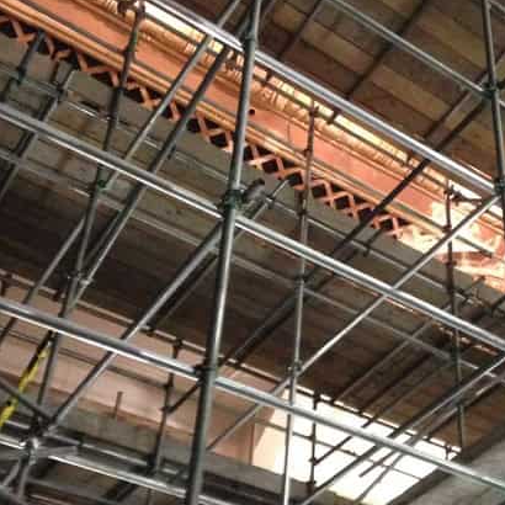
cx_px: 435
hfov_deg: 26.2
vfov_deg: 26.8
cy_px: 329
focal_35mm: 64
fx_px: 1056
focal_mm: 4.1
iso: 640
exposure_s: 1/15
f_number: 2.4
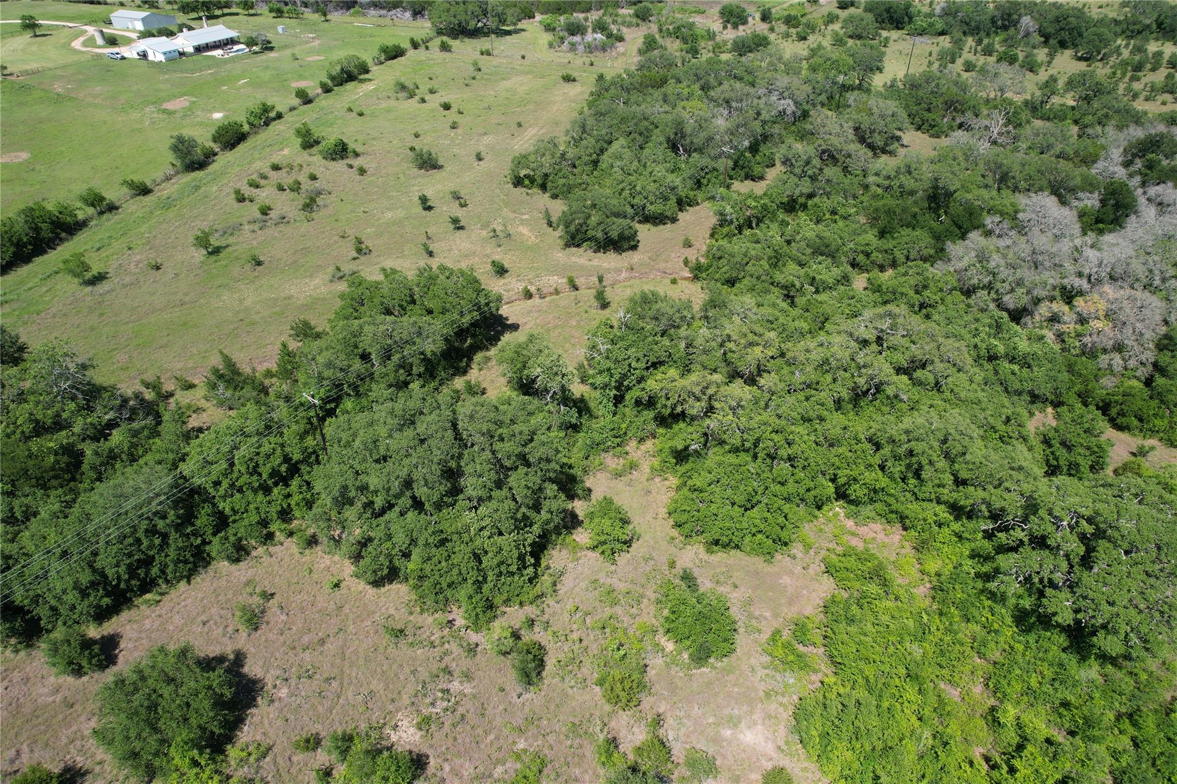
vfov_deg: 57.2
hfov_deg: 78.6
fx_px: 719
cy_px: 392
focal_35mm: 22
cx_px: 588
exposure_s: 1/1250
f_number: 2.8
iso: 100
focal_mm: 8.38
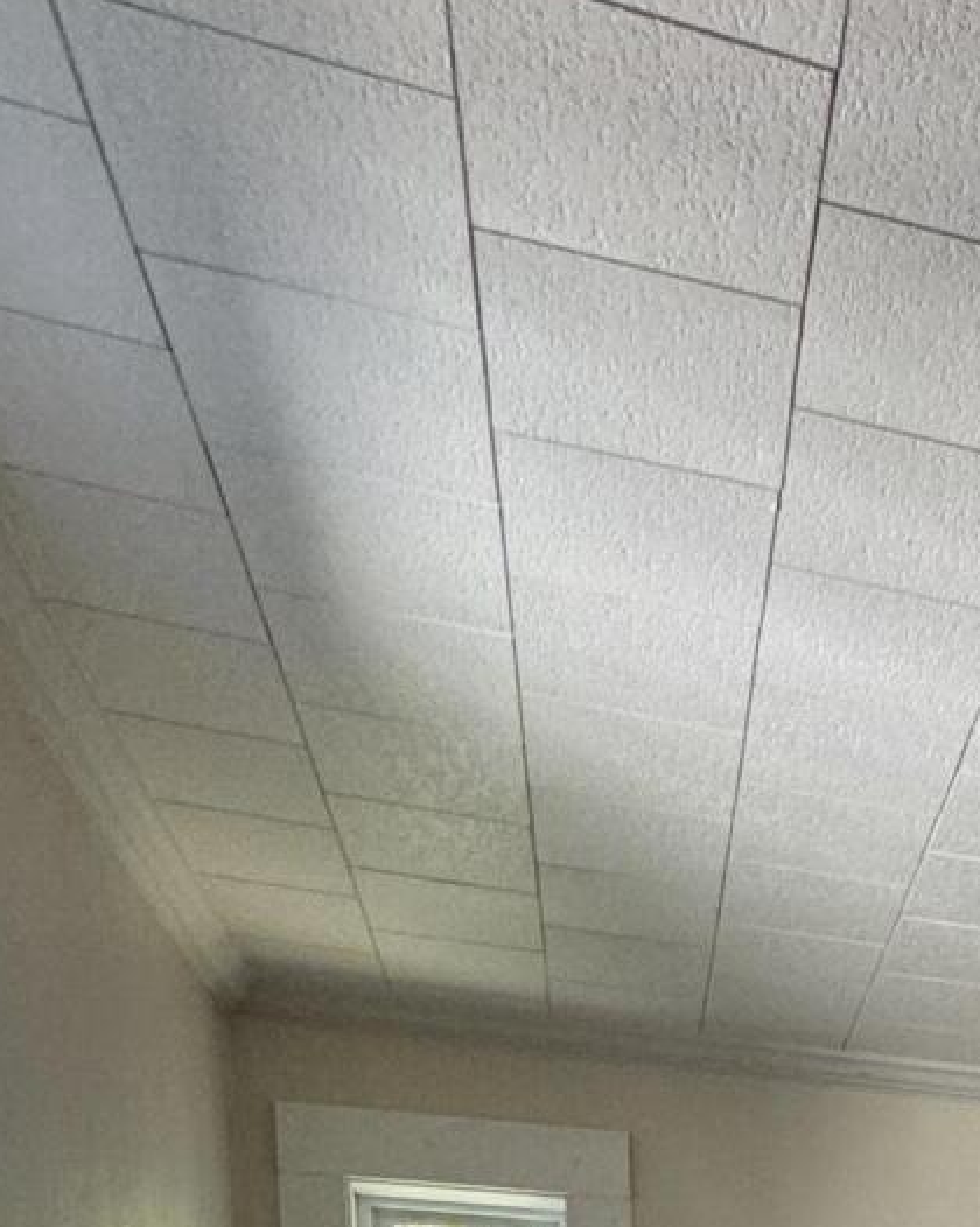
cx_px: 1290
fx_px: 1887
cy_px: 1859
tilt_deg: -6.3
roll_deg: -0.5
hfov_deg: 25.0
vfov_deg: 26.1
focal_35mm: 52
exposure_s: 1/99
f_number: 2.2
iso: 200
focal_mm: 2.22
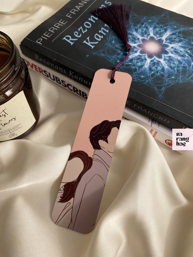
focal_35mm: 26
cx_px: 96
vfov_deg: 67.3
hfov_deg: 53.1
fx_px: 193
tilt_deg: -58.1
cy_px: 128
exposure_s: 1/341
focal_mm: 4.25
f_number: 1.8
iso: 32
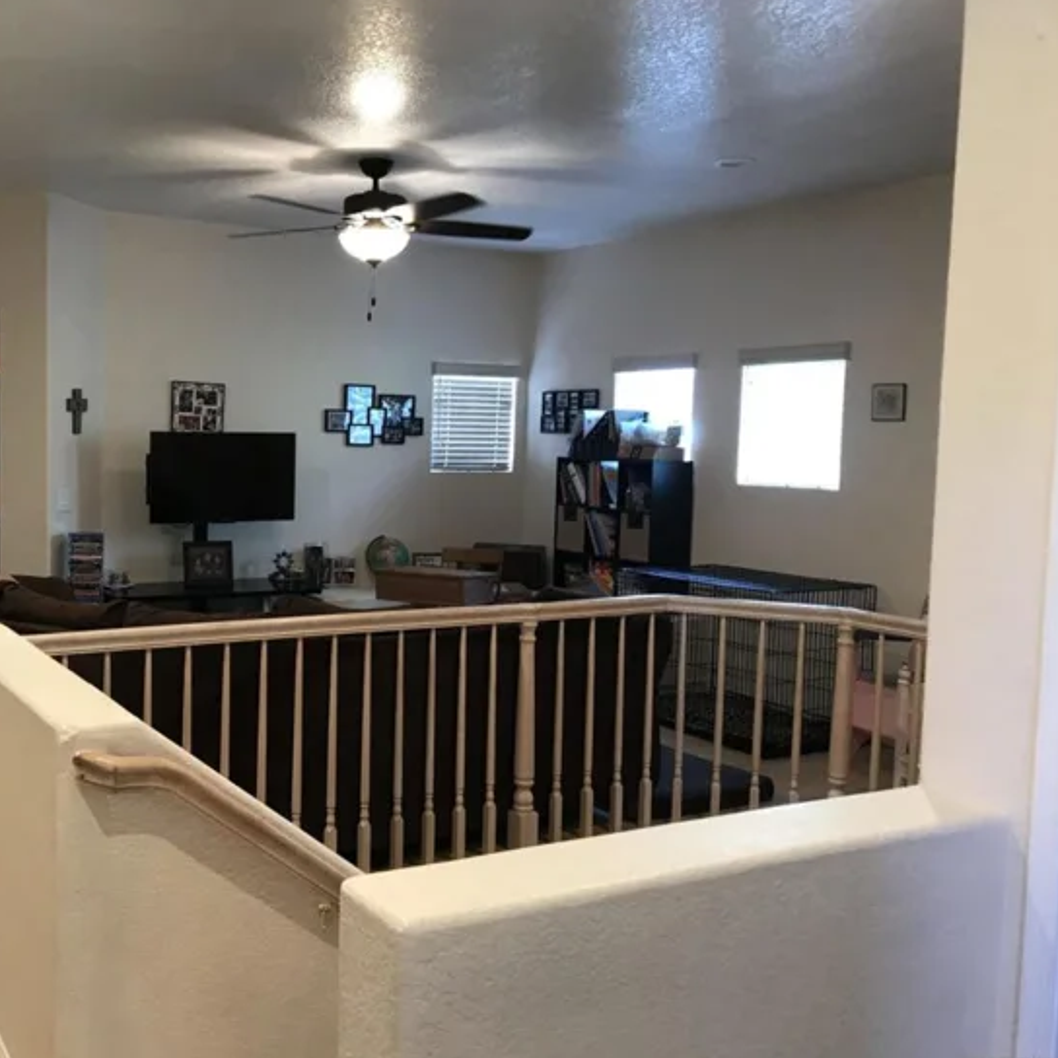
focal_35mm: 34
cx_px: 343
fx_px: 1176
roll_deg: -0.8
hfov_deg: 47.6
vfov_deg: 48.5
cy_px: 529
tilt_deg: -3.5
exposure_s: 1/15
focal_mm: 3.99
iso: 40
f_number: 1.8
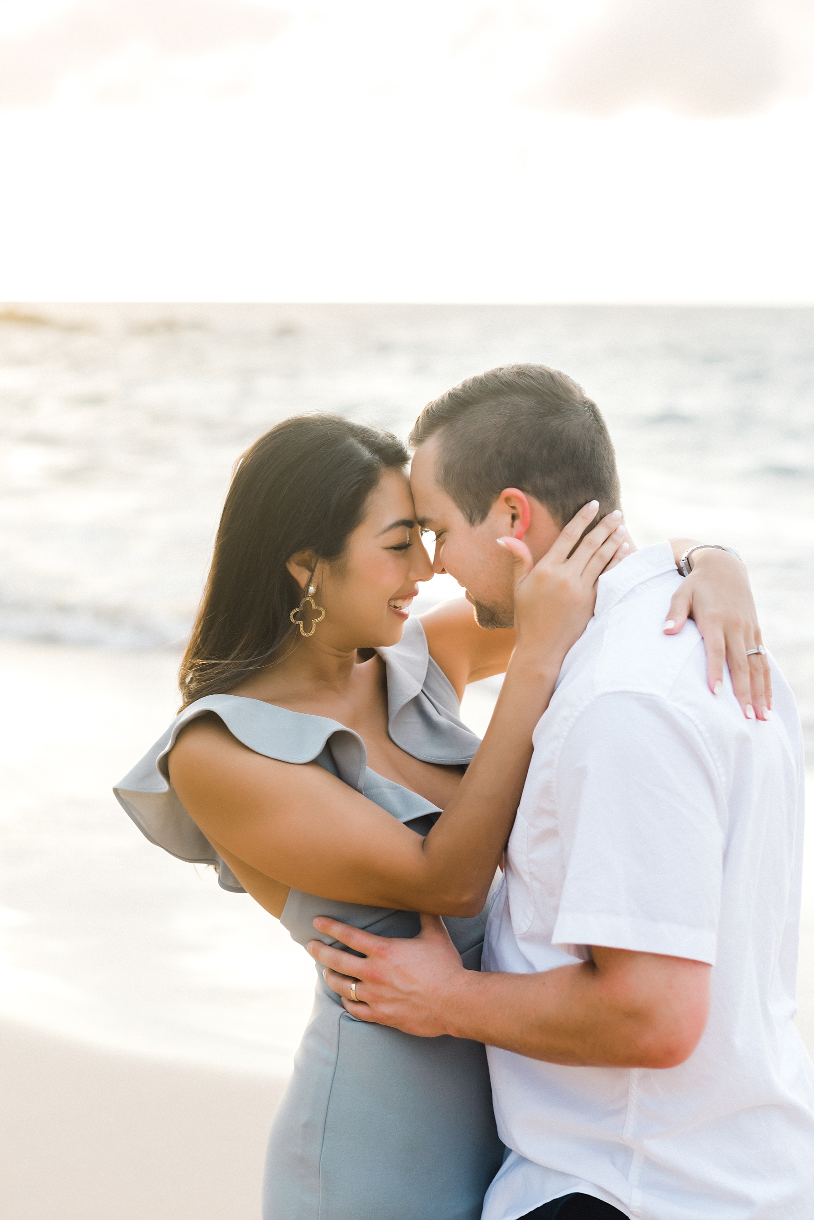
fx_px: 1965
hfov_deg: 23.4
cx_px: 407
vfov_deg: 34.5
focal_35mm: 58
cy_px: 610
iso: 320
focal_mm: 58
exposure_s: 1/320
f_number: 2.8
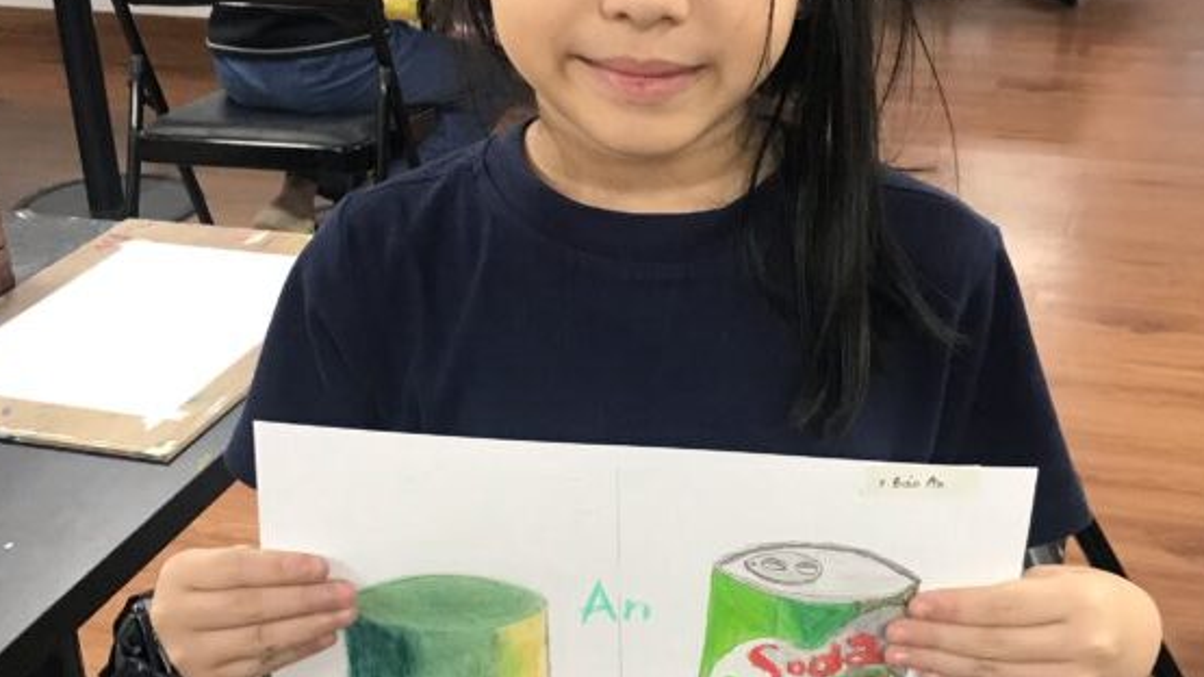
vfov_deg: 21.7
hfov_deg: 37.8
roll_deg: +1.9
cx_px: 625
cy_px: 445
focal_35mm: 55
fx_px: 1756
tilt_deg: -26.4
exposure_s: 1/25
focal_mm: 3.99
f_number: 1.8
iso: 40
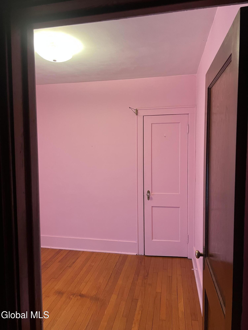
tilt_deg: -2.6
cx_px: 124
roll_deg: -0.2
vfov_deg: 67.3
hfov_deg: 53.1
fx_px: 248
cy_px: 165
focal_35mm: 26
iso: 250
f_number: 1.5
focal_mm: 5.7
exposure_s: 1/60
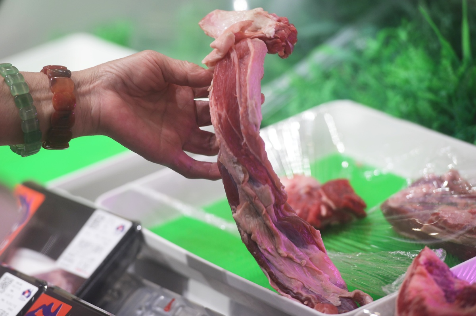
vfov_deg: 6.8
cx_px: 238
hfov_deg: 10.3
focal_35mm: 200
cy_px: 158
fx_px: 2641
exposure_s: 1/200
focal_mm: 200
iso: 640
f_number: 4
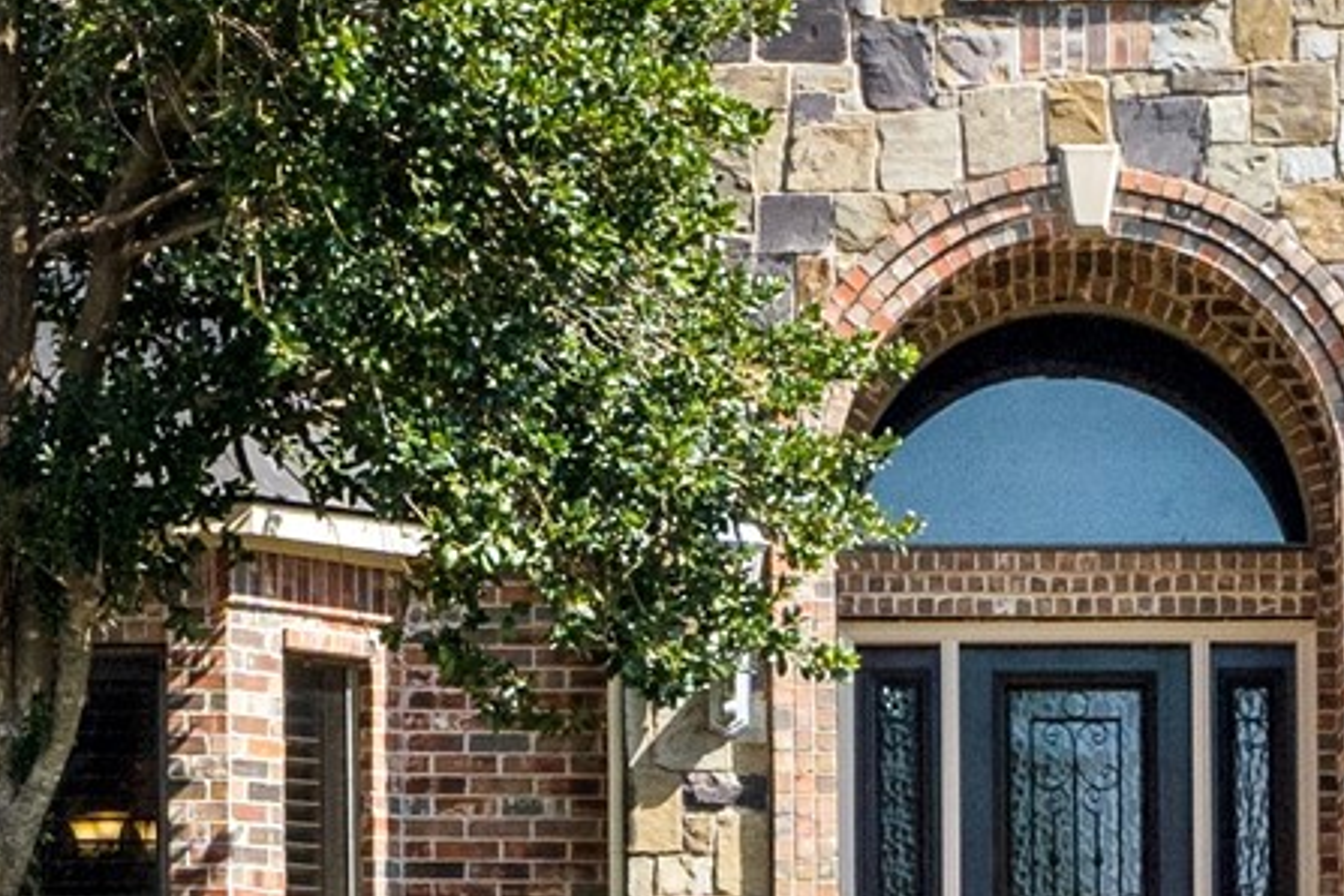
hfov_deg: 10.1
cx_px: 328
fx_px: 7615
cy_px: 649
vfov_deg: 6.7
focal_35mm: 204
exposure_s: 1/400
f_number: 8
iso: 320
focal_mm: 28
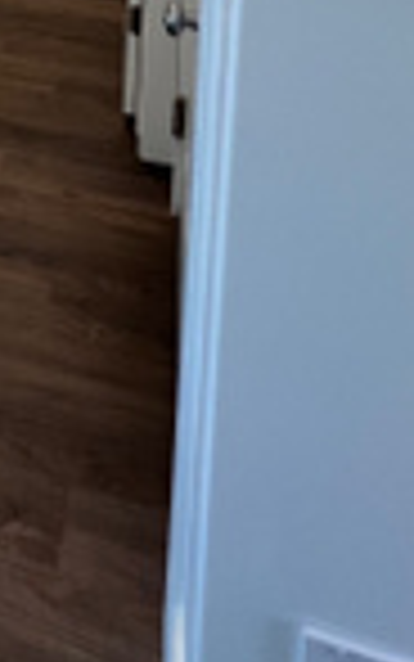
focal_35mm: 45
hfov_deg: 24.6
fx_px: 812
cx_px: -135
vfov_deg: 30.1
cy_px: -284
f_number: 1.8
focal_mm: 1.57
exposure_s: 1/120
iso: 125
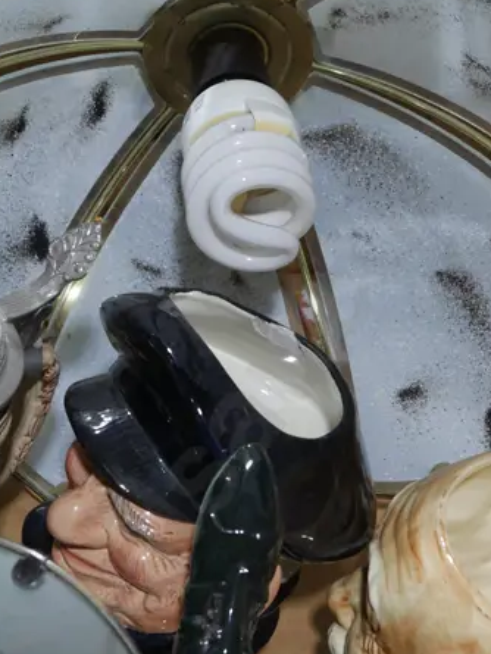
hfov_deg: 12.9
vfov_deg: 17.1
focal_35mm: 115
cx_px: 296
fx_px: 2174
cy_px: 354
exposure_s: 1/60
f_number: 5.3
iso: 320
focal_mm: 25
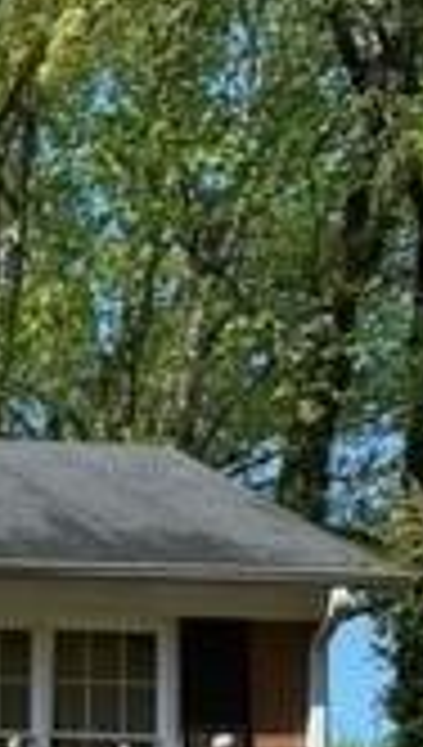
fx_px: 2162
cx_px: -590
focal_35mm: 109
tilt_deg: +4.2
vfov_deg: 18.2
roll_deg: -0.9
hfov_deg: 9.8
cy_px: 976
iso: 32
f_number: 1.8
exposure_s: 1/1678
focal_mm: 4.25
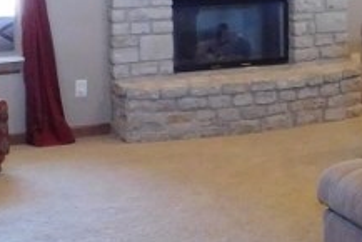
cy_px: -72
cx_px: 569
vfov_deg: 11.8
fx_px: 1137
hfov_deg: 16.3
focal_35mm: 113
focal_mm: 4
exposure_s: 1/30
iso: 400
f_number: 3
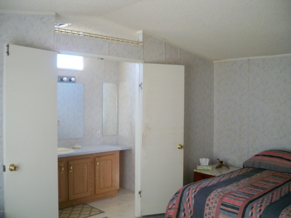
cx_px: 146
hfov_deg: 52.6
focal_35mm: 35
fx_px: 294
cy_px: 109
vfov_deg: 40.7
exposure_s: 1/60
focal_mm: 6.3
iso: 160
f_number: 3.1
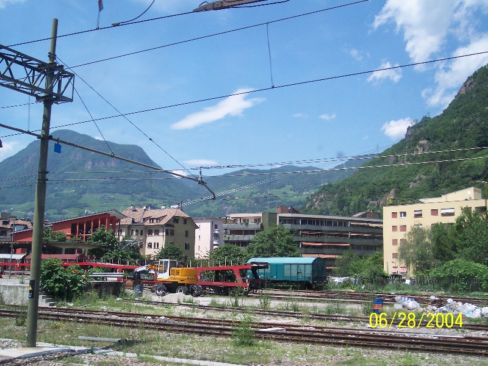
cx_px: 244
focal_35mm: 38
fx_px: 536
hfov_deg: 49.0
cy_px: 183
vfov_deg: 37.7
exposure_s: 1/700
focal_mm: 8
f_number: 2.8
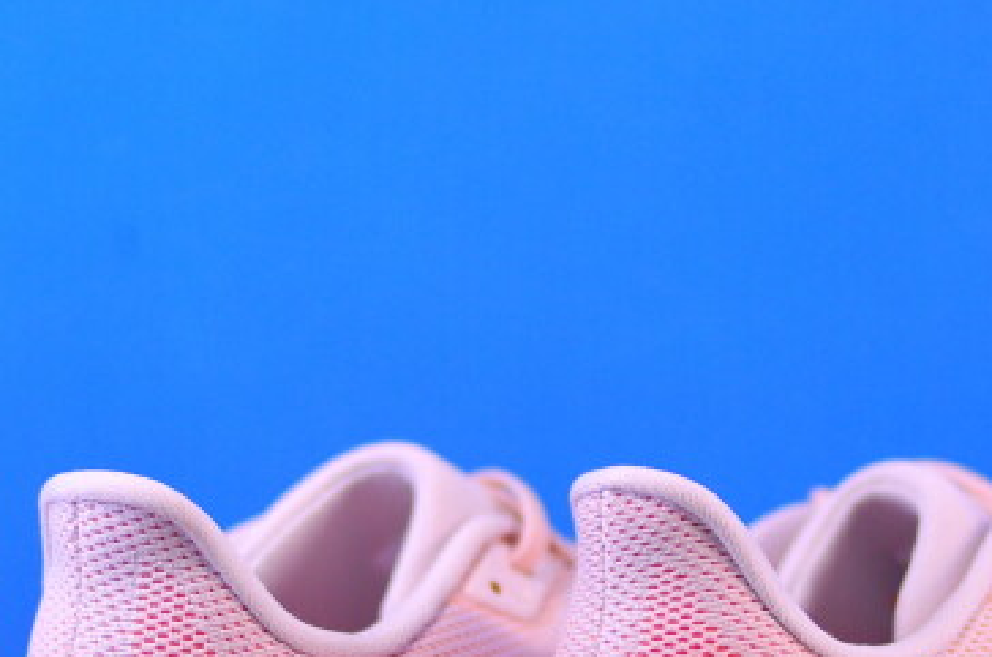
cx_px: 698
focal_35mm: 165
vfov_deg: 8.3
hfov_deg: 12.5
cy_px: 541
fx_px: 4537
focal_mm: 50
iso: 250
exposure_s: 1/320
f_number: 2
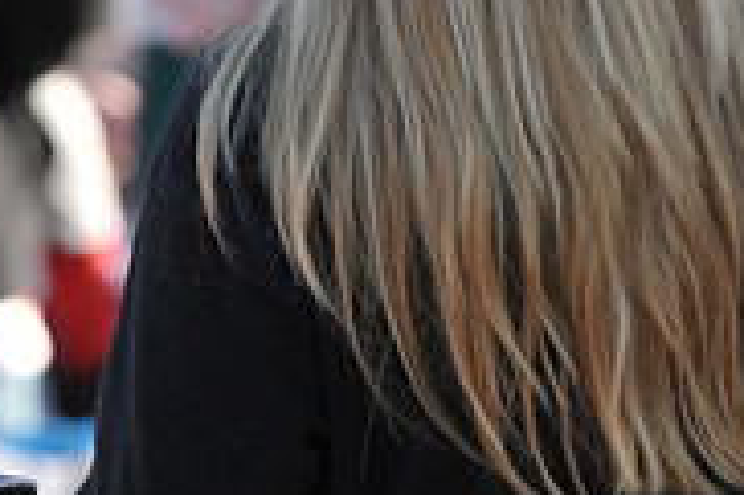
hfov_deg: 3.8
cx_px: -315
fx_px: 11212
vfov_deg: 2.5
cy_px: 749
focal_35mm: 543
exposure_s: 1/640
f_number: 5.6
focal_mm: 170
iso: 400
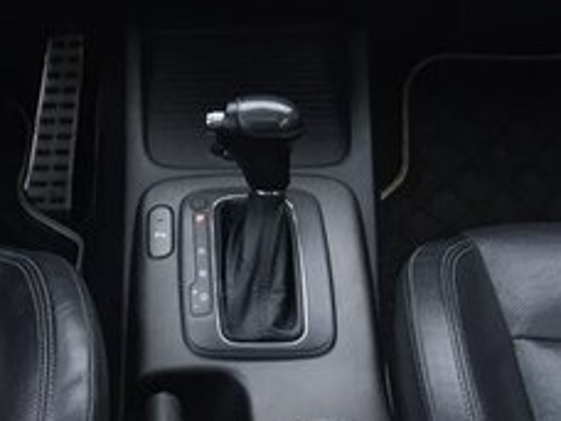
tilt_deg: -18.4
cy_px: -97
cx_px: 219
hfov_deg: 23.2
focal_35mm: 84
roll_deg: -3.3
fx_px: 1361
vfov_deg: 16.7
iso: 100
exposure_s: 1/33
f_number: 2.2
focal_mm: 4.15
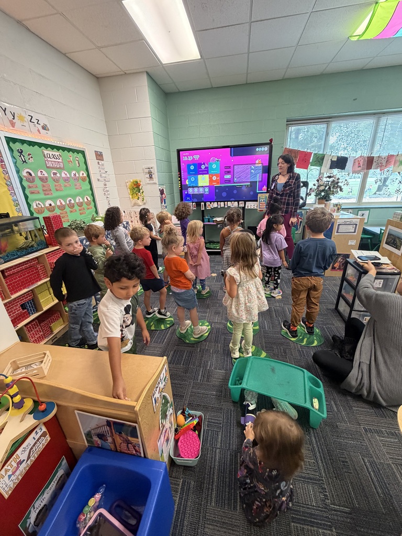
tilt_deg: -20.9
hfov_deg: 85.7
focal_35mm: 14
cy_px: 268
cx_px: 201
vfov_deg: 102.1
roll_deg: +1.2
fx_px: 217
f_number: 2.2
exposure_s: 1/60
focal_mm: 2.22
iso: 400
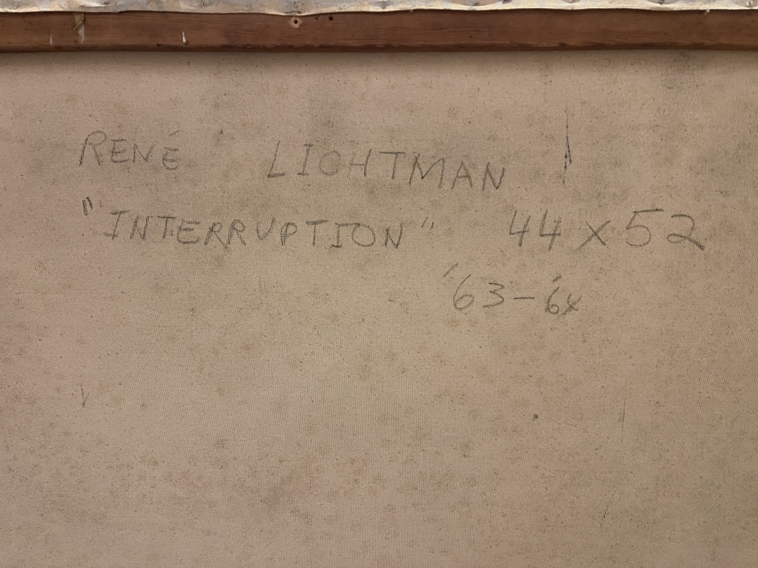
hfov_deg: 69.4
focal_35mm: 25
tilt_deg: -21.9
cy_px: 284
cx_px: 379
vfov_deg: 54.9
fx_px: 547
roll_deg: +1.0
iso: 320
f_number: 1.6
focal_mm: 5.1
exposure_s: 1/50
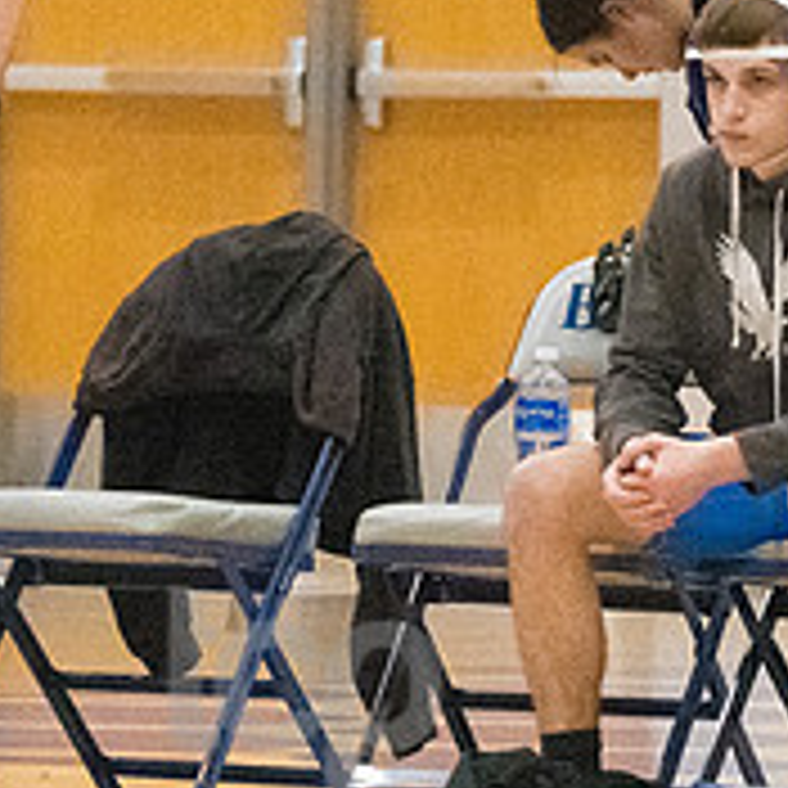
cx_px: -333
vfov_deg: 3.2
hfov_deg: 3.2
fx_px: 14165
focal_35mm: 550
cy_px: 117
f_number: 4.5
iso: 10000
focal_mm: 130
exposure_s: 1/1600
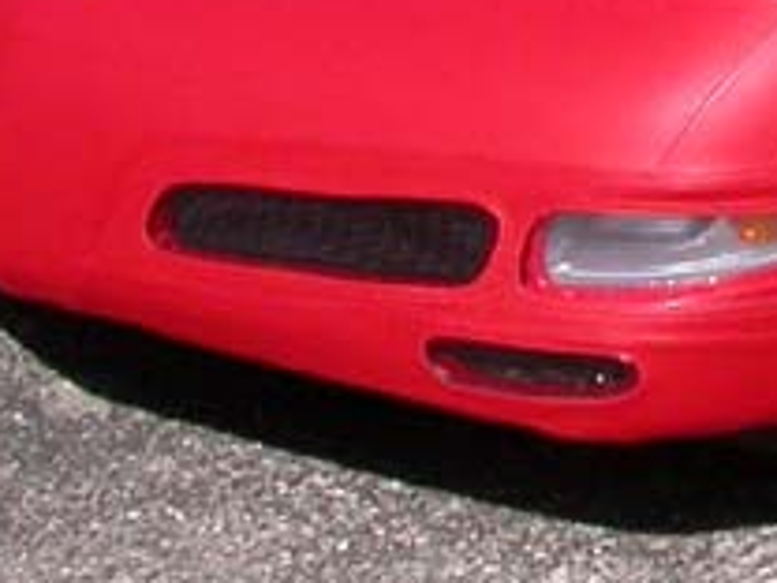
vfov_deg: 7.6
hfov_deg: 9.5
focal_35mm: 187
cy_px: -587
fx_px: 4197
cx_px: 1815
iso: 100
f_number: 6.7
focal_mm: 7.85
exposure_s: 1/342
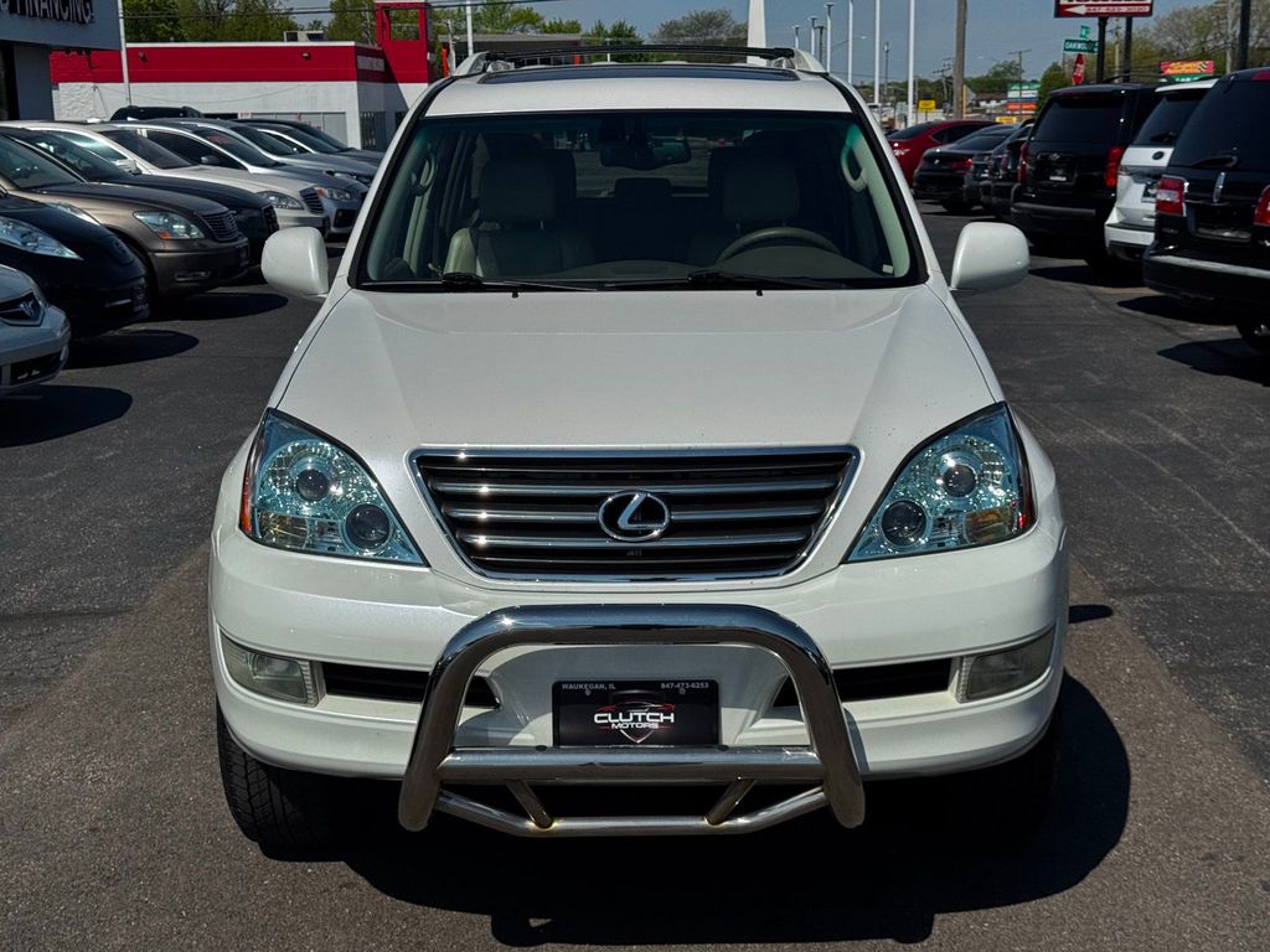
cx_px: 635
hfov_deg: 39.7
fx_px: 1761
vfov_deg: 30.3
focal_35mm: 48
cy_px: 476
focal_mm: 6.76
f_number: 1.78
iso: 80
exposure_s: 1/15385
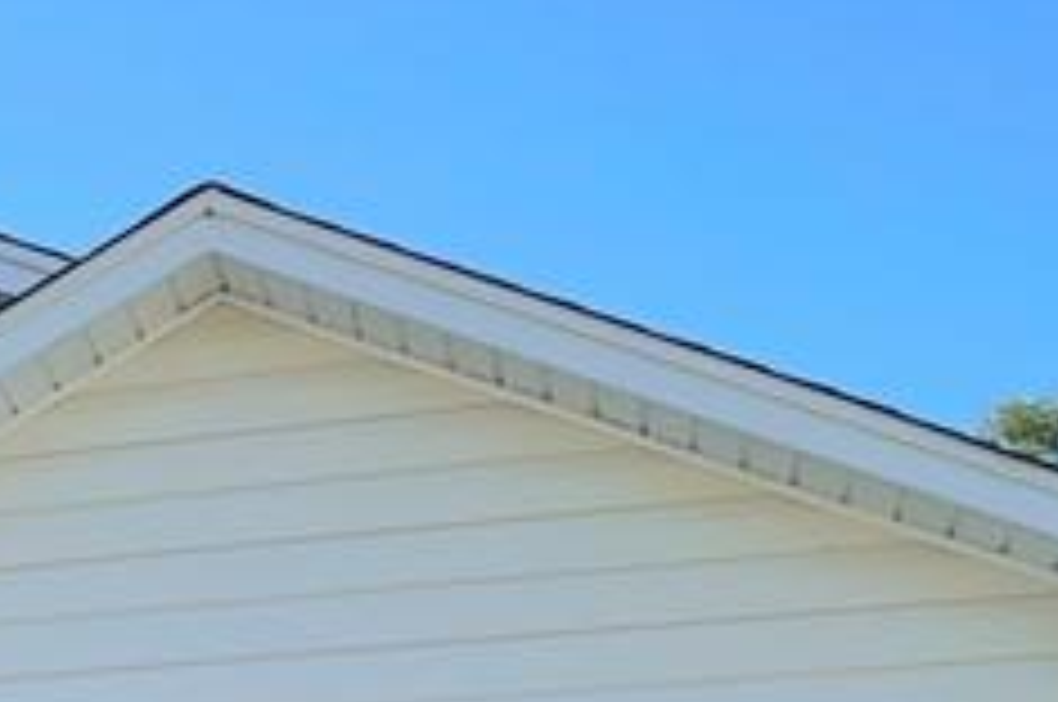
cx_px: -918
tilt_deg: +6.0
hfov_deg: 14.9
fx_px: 3463
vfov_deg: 11.1
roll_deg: -0.1
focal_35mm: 118
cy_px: 1098
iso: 32
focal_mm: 4.2
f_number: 1.6
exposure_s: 1/1289
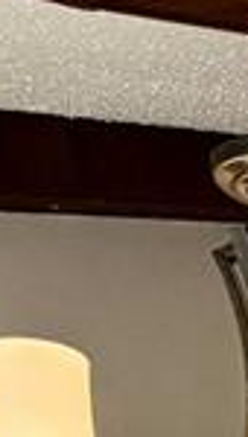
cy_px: 999
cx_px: 1179
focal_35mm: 178
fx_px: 2069
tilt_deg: +0.6
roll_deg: +0.2
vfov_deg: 10.6
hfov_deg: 5.4
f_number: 1.78
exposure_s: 1/120
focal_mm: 6.76
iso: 400
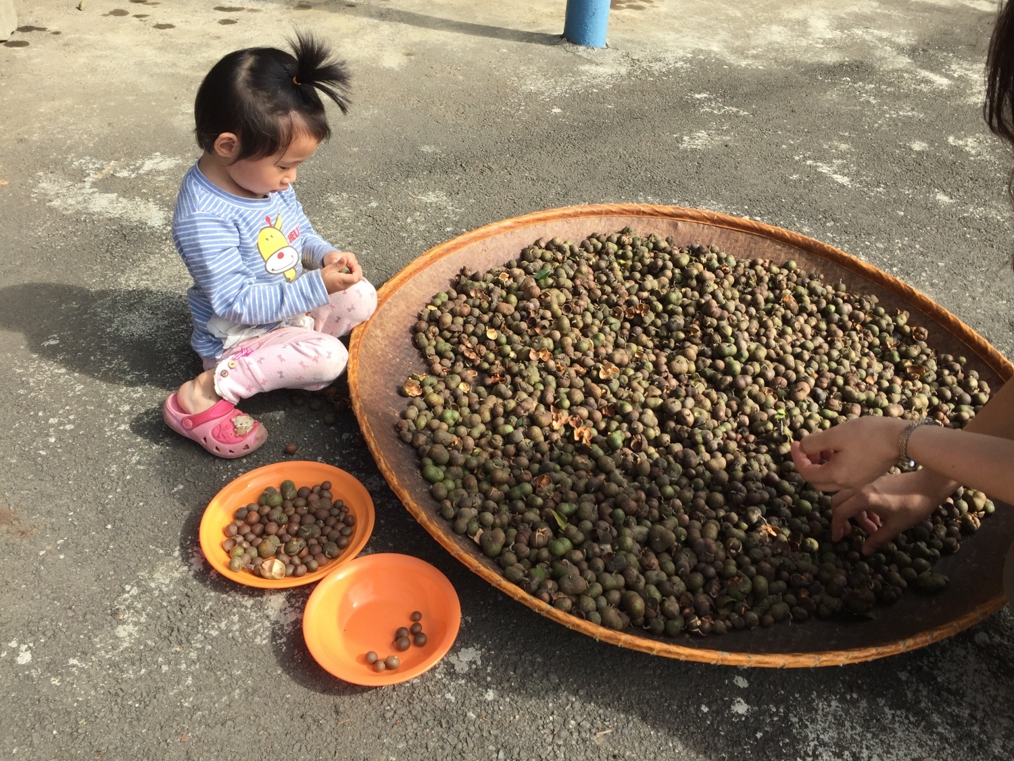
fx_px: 849
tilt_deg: -36.8
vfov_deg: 48.2
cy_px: 380
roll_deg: -4.5
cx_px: 507
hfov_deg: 61.7
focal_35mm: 29
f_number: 2.2
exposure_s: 1/1041
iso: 32
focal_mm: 4.15
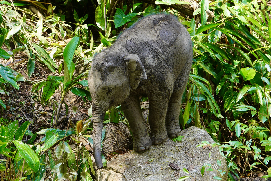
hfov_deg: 29.7
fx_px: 512
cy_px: 90
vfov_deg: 20.0
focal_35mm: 68
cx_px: 136
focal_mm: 68
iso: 160
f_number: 5.6
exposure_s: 1/80
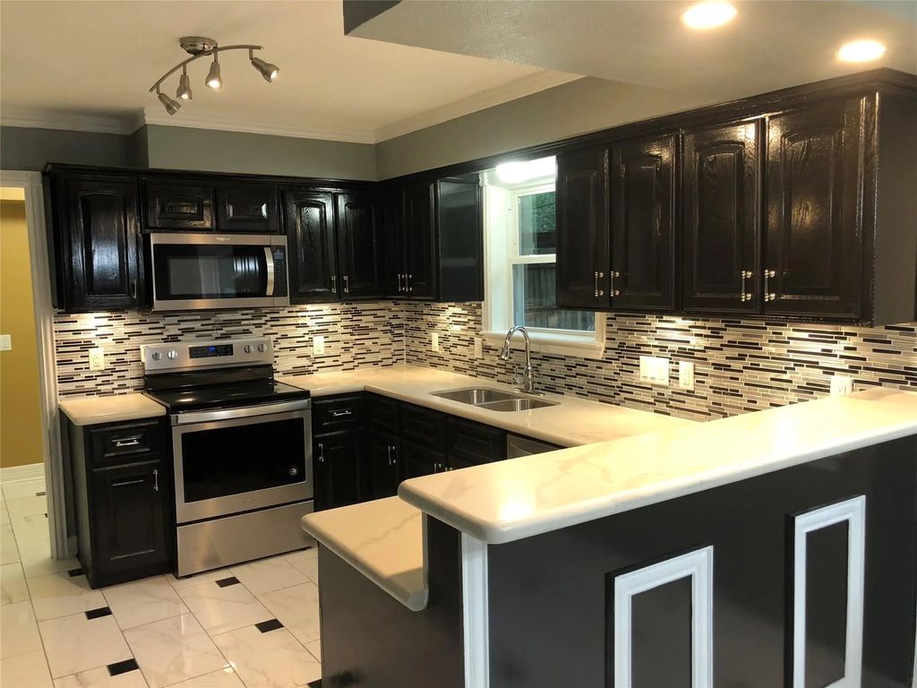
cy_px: 344
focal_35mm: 28
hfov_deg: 63.4
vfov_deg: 49.7
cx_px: 458
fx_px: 742
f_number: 1.8
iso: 40
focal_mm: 3.99
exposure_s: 1/15
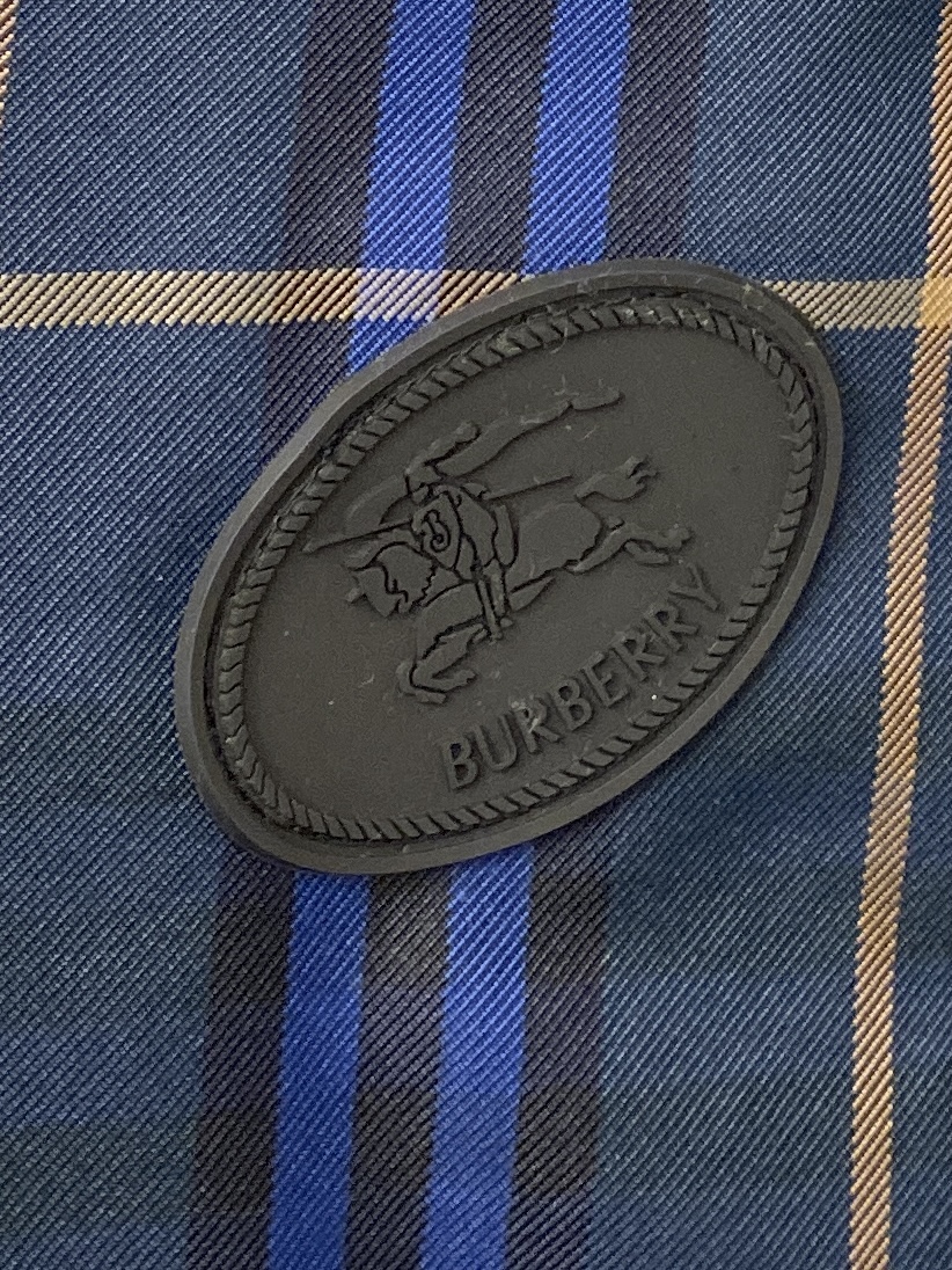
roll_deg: +27.5
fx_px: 953
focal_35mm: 26
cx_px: 476
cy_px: 635
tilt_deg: -12.4
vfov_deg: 67.3
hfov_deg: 53.1
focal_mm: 4.25
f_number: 1.8
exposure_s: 1/115
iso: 125
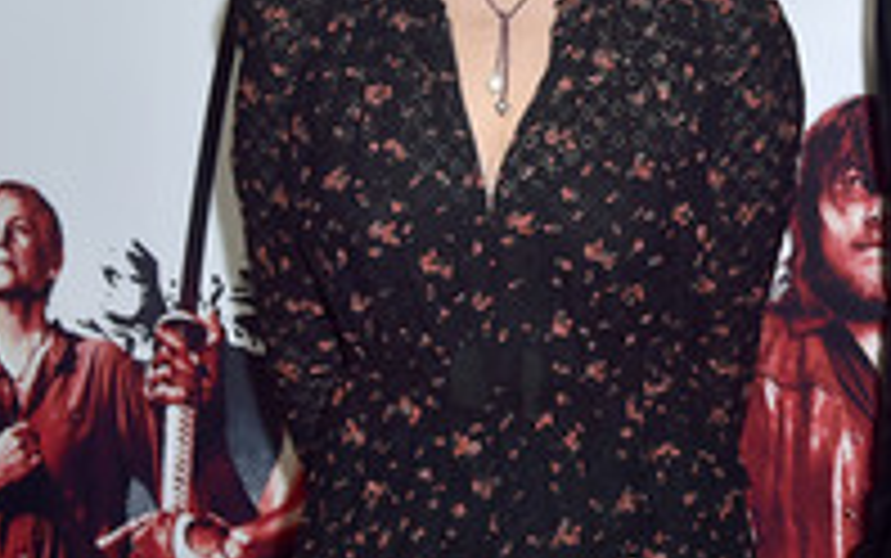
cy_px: 158
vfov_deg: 16.1
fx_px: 1968
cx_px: 914
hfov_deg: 24.2
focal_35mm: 81
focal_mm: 35
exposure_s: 1/200
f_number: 5.6
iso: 400
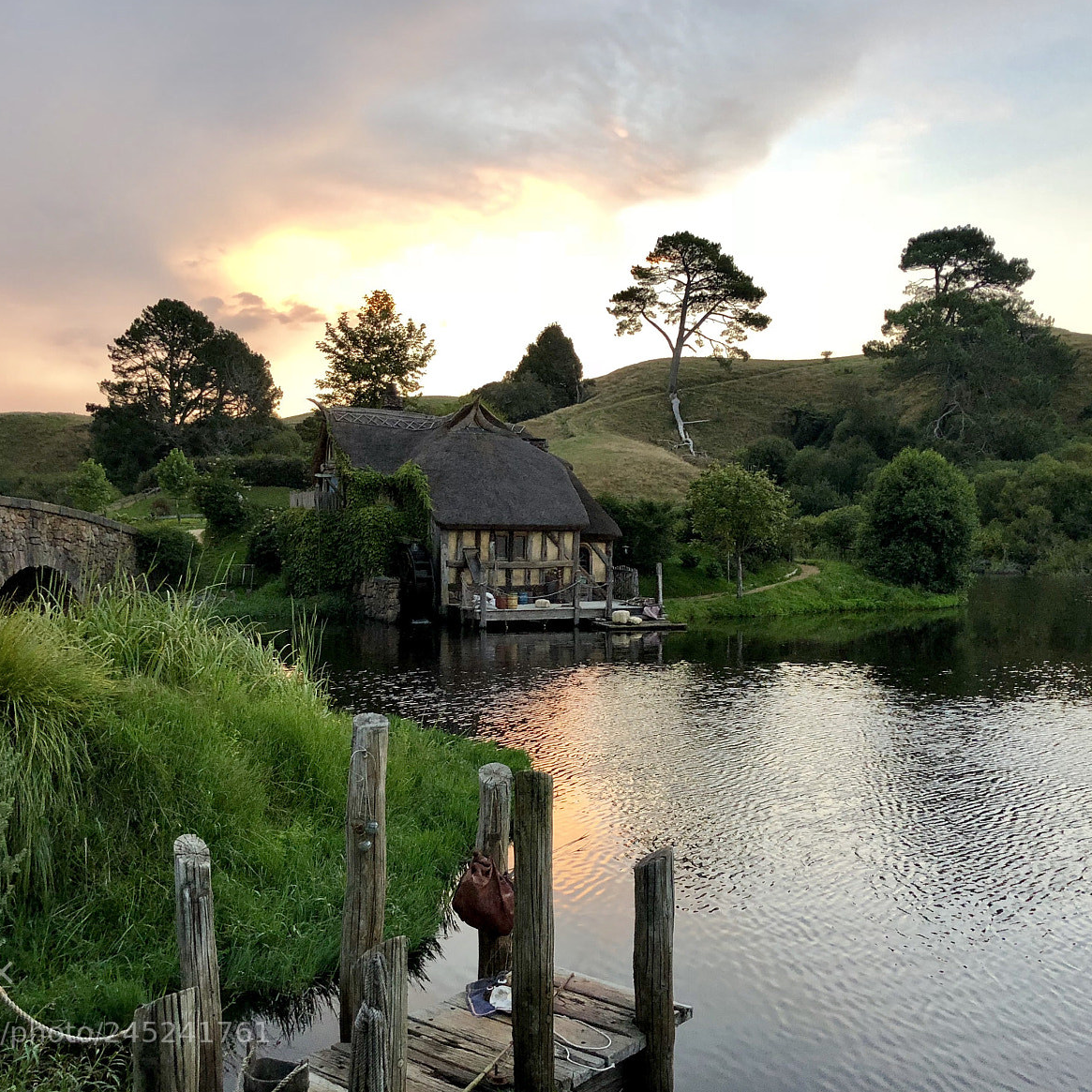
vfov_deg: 48.5
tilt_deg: +0.4
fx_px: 1213
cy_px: 544
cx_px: 530
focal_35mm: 34
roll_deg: +0.2
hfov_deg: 48.4
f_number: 1.8
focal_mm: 4
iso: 32
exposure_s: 1/33
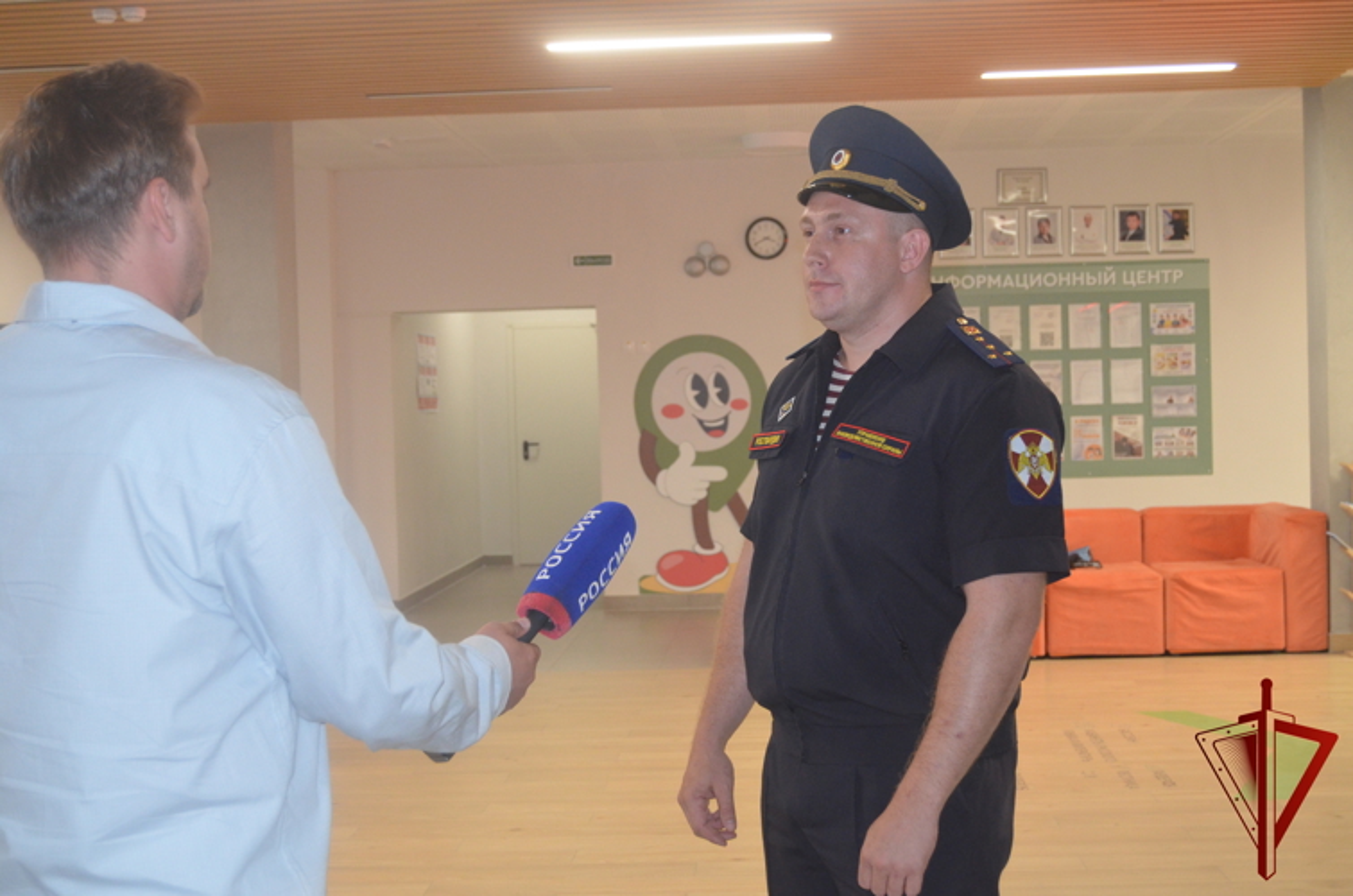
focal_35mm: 52
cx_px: 676
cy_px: 448
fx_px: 1969
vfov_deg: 25.6
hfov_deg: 37.9
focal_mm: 35
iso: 1800
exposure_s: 1/60
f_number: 4.5
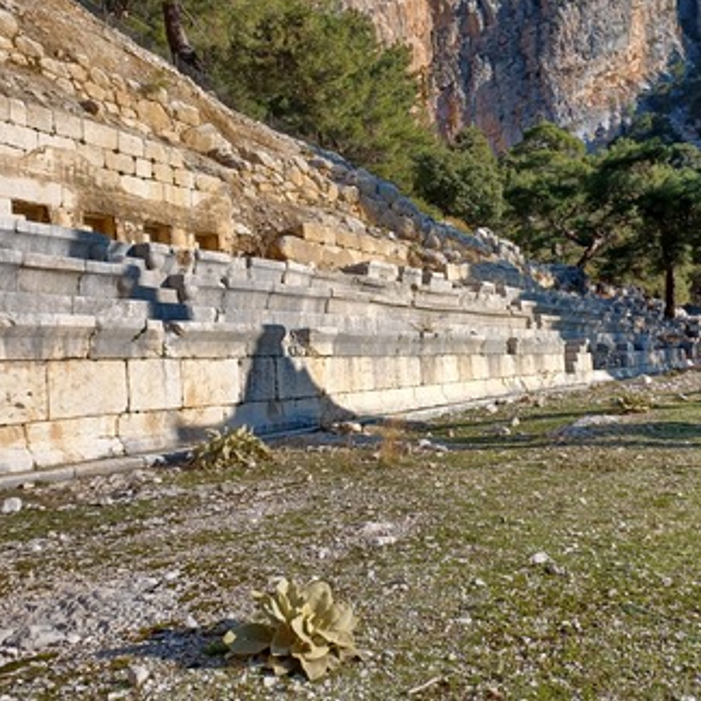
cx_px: 472
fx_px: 687
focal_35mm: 30
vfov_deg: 54.0
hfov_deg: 52.9
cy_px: 348
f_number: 1.8
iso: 32
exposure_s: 1/409
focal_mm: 4.6
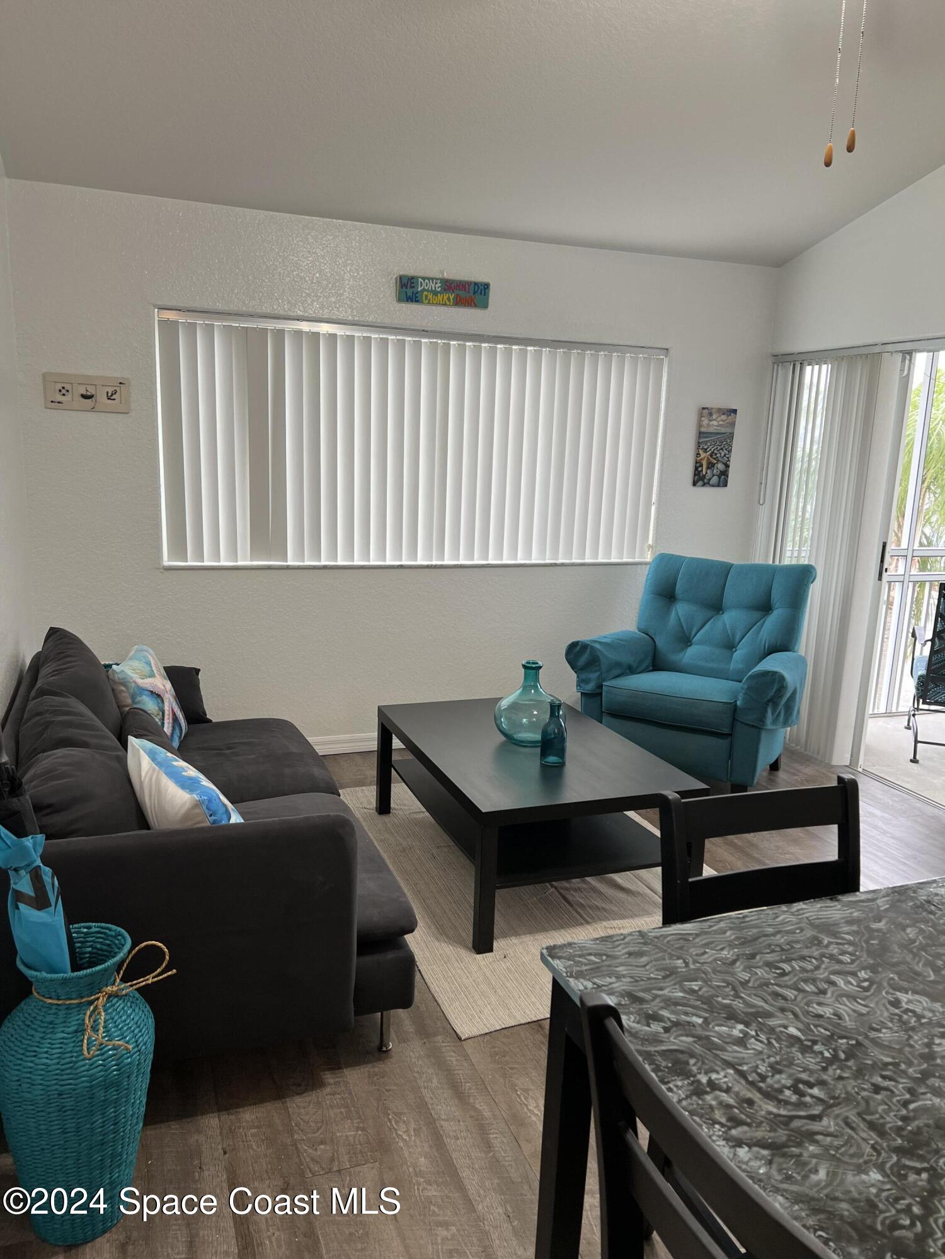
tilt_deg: -11.2
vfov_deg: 67.3
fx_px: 946
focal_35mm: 26
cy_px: 630
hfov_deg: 53.1
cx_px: 472
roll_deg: -1.4
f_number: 1.5
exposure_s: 1/60
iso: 64
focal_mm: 5.7
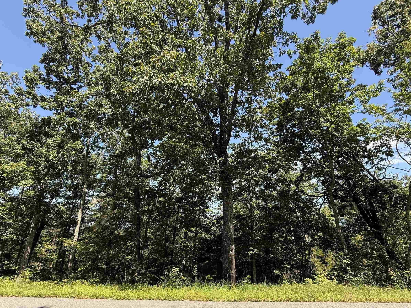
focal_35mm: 18
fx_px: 214
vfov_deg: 71.5
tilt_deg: +19.7
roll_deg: -0.1
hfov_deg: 87.7
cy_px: 163
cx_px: 214
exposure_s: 1/335
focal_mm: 2.22
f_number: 2.2
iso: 50
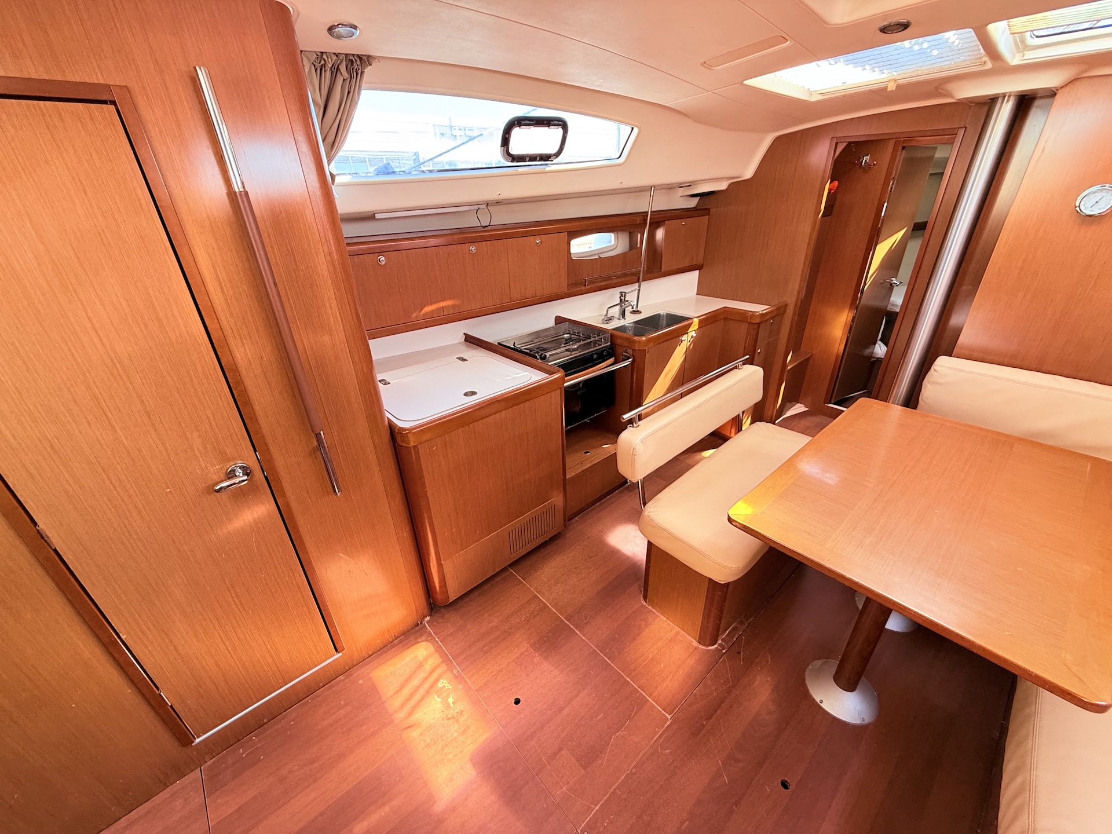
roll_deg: +2.3
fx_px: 450
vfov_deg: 85.7
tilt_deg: -26.7
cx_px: 556
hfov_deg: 102.1
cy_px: 417
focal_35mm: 14
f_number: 2.2
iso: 160
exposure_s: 1/99
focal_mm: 2.22
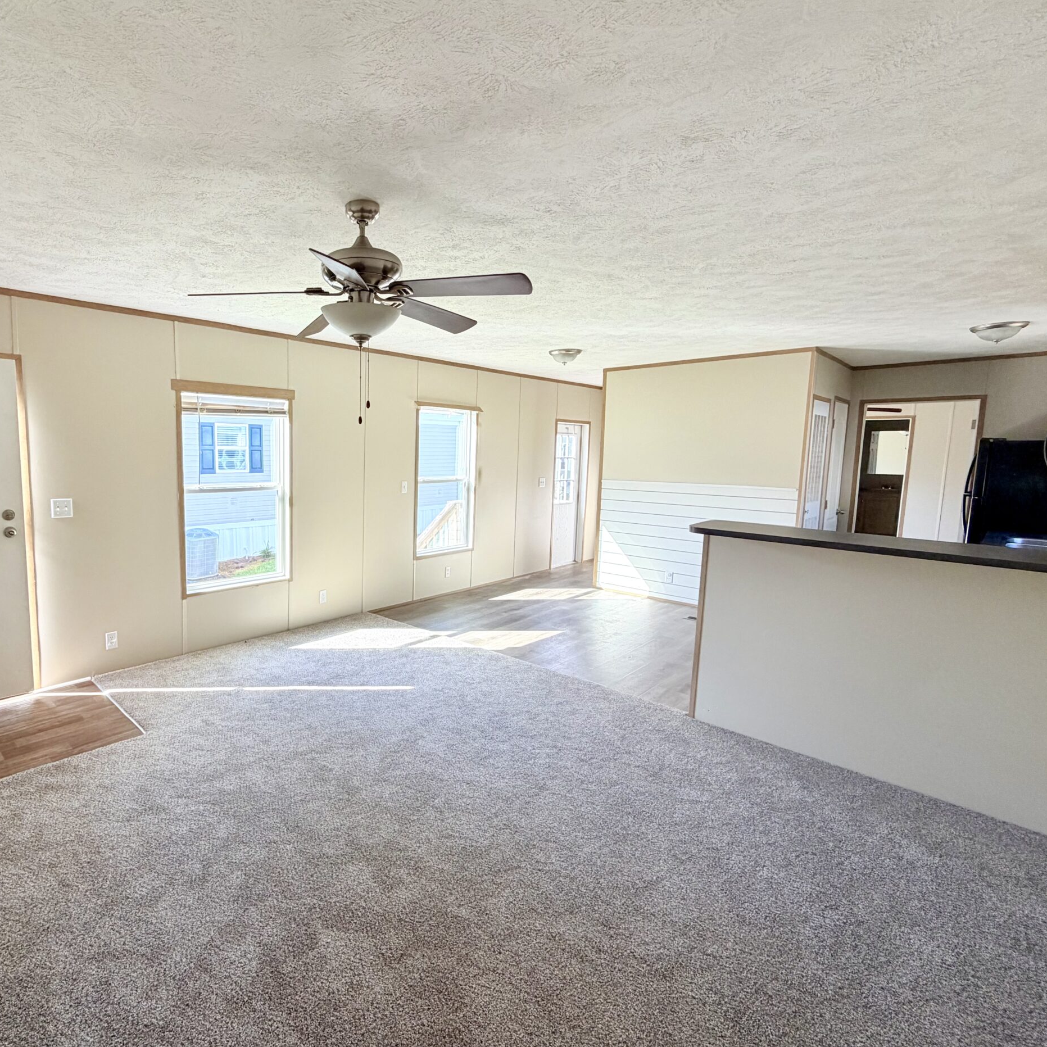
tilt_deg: -6.0
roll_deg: -0.5
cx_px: 370
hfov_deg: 81.8
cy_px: 518
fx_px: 582
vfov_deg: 84.0
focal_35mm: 17
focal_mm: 2.22
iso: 100
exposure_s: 1/121
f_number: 2.2
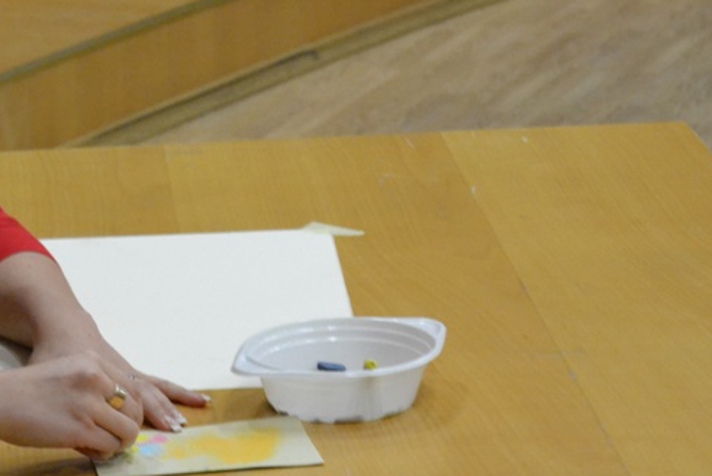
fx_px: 3404
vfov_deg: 8.0
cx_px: 96
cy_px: 205
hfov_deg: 11.9
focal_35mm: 172
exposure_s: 1/30
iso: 3200
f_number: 5.6
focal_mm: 55
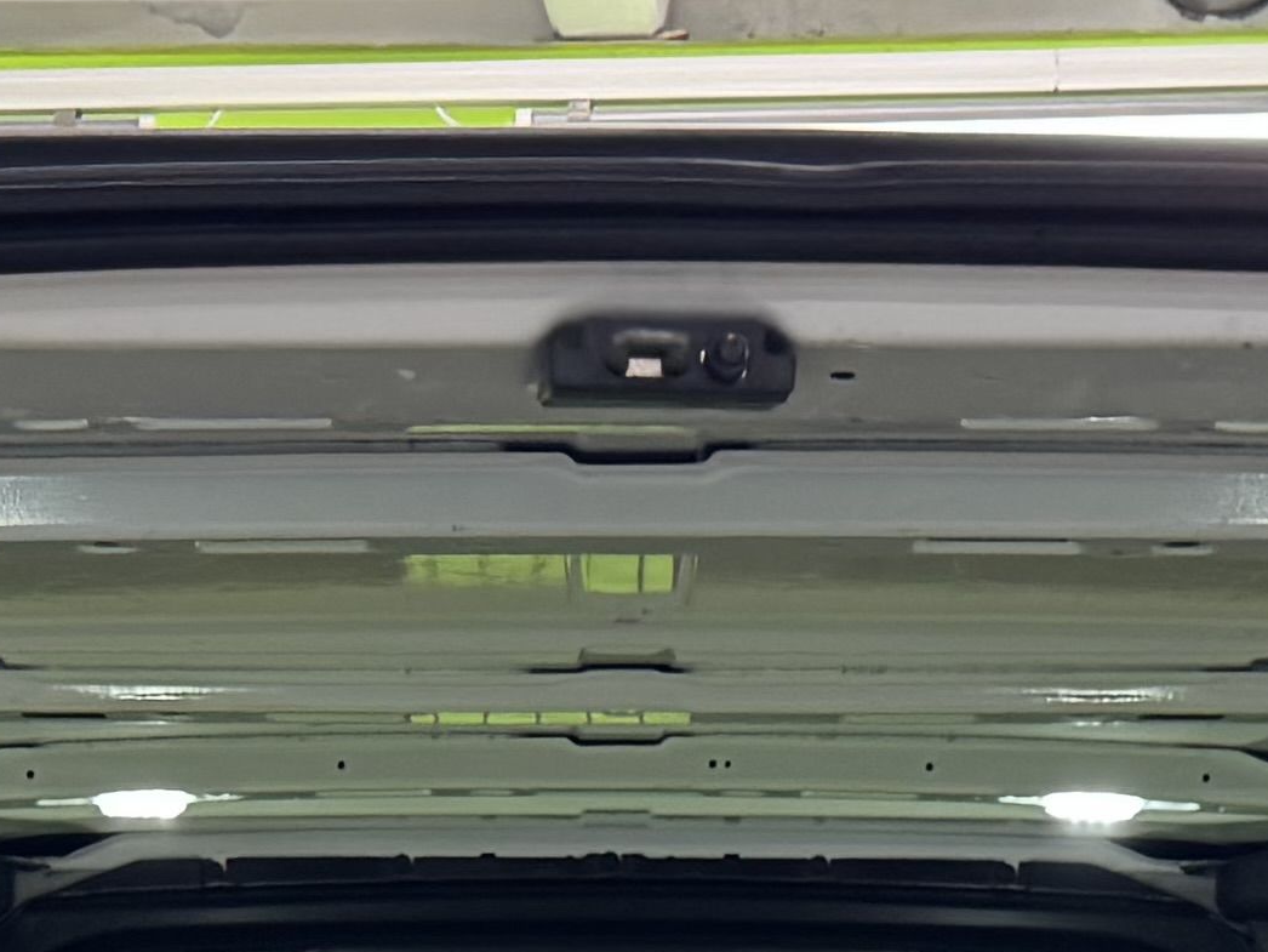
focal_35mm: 131
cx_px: 538
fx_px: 4800
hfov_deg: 15.0
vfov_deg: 10.0
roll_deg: +0.9
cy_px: 2229
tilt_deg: -6.3
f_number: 1.78
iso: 200
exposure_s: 1/100
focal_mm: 6.76
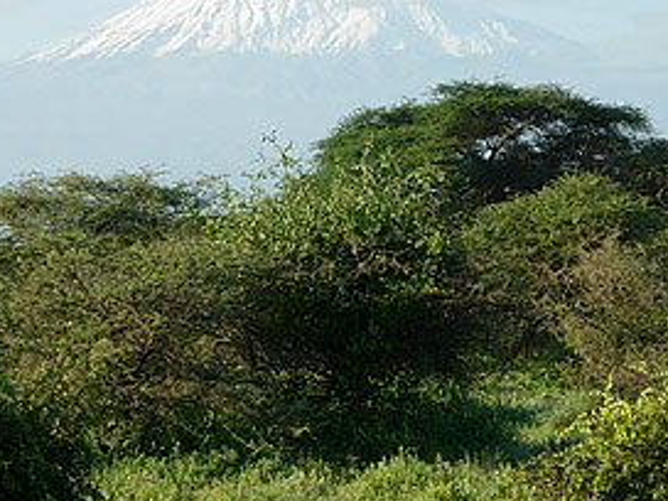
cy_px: 199
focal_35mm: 187
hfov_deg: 10.6
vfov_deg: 7.9
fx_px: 3609
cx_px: 327
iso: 64
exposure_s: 1/296
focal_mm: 23.4
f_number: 4.9
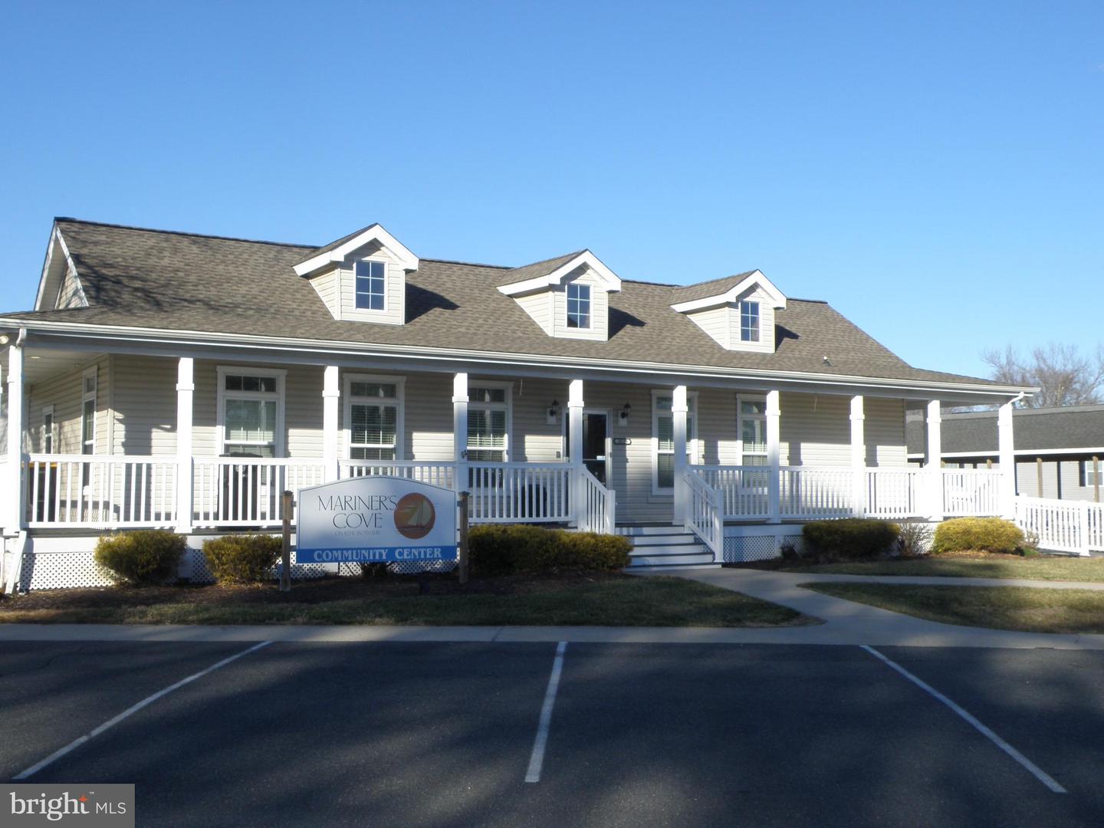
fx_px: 1244
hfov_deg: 47.9
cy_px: 414
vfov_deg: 36.8
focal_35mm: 39
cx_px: 552
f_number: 5.6
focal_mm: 6.97
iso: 64
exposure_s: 1/250
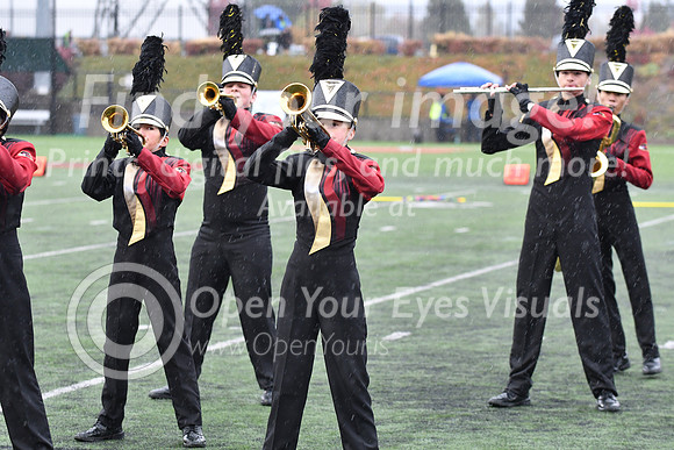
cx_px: 337
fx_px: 3090
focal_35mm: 165
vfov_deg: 8.3
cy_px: 225
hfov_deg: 12.4
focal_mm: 110
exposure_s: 1/400
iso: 1000
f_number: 4
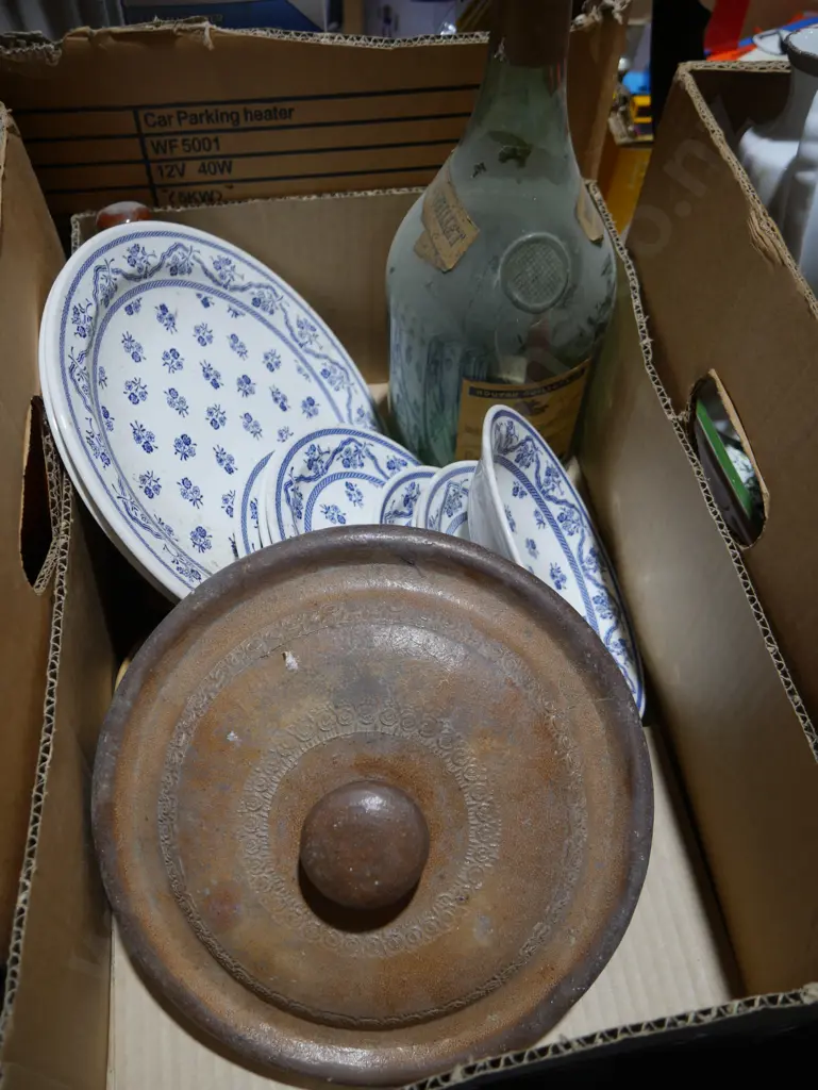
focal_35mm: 28
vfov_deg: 63.4
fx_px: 881
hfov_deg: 49.8
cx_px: 409
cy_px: 545
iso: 200
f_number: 3.5
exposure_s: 1/100
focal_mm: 14
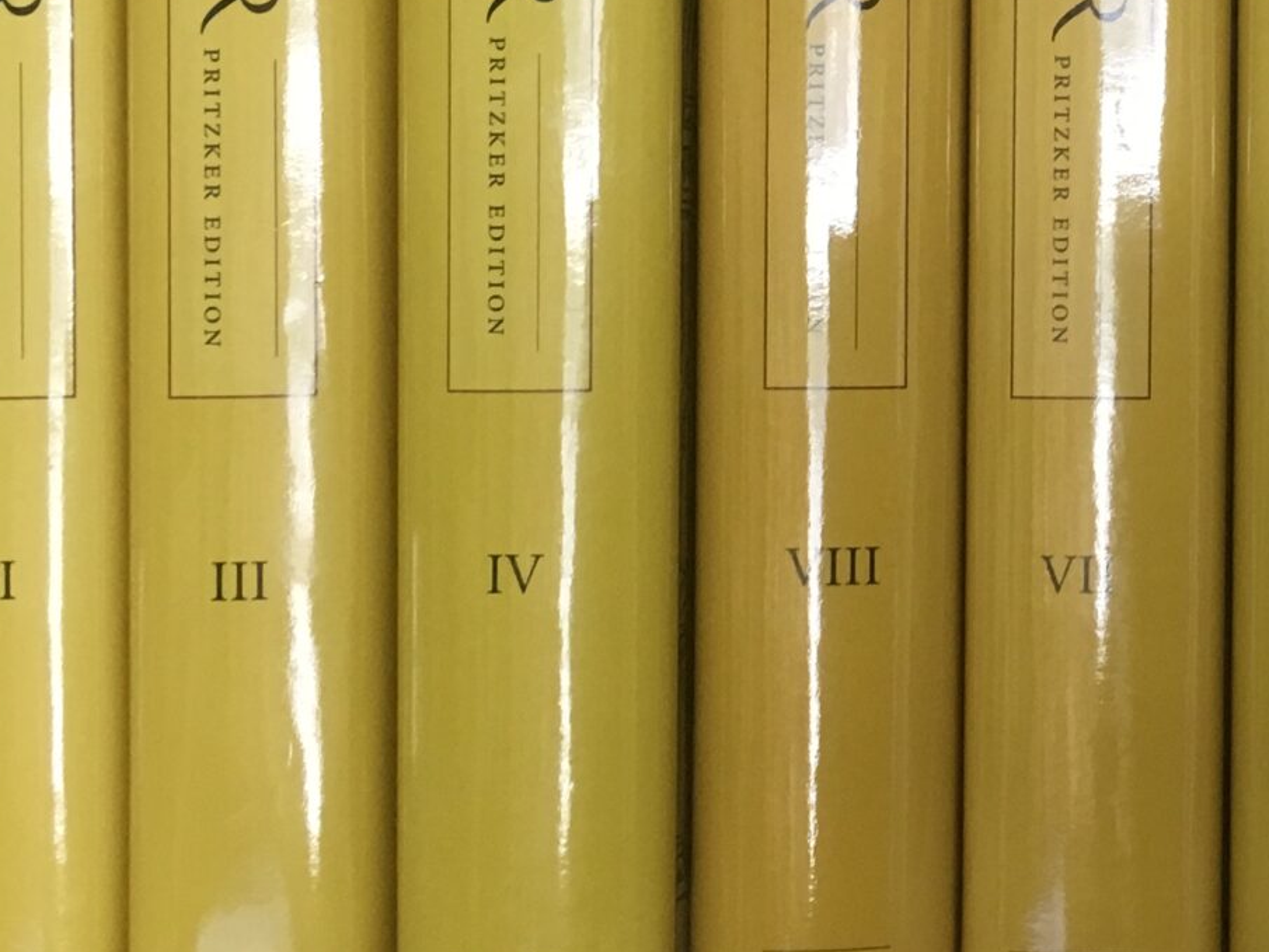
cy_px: 160
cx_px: 1324
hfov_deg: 22.7
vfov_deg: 17.8
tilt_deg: +7.4
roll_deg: +1.3
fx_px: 3006
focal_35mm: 82
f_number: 2.2
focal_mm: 4.15
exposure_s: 1/33
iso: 125
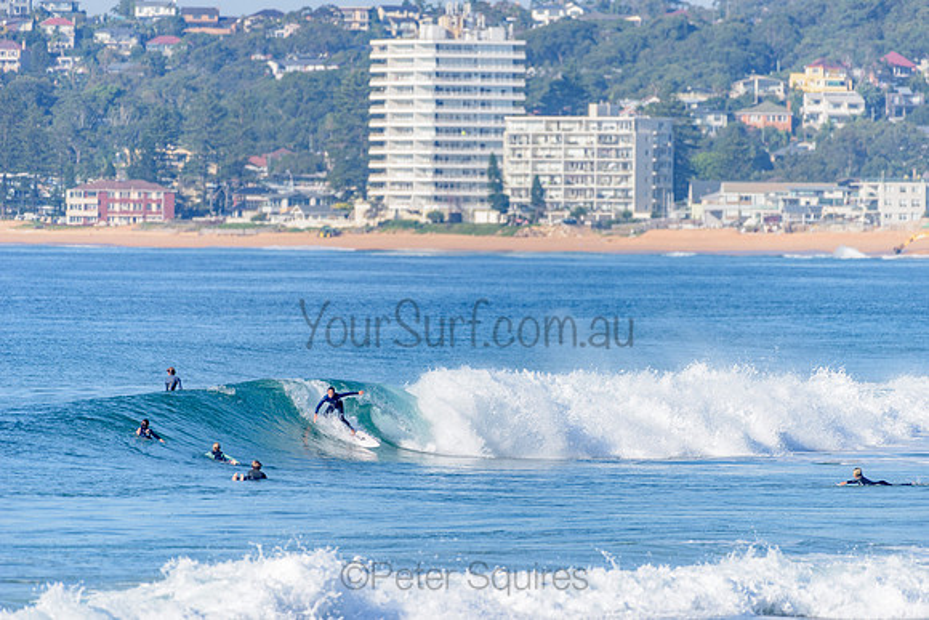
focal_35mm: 500
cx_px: 464
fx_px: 12905
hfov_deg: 4.1
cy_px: 310
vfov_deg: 2.8
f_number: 5.6
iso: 180
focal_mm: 500
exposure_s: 1/2000
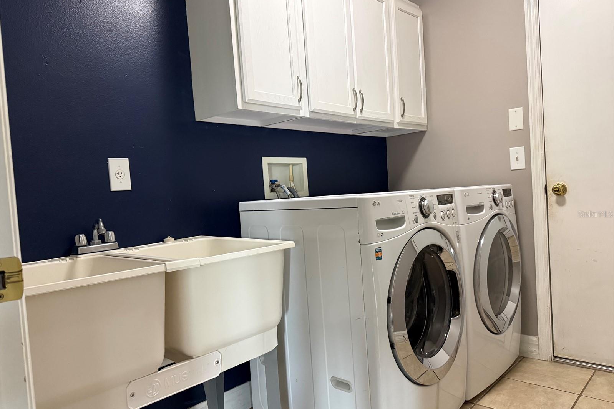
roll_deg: +4.1
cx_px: 307
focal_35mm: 25
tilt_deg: -2.1
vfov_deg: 51.3
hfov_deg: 71.5
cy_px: 214
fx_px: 426
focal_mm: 6.76
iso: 640
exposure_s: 1/60
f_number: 1.78
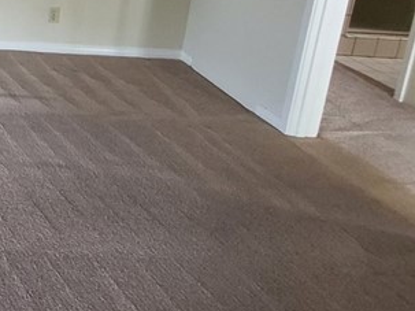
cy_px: -86
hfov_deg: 29.8
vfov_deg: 27.7
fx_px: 527
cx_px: -175
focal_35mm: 44
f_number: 2.2
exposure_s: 1/40
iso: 320
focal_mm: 1.74
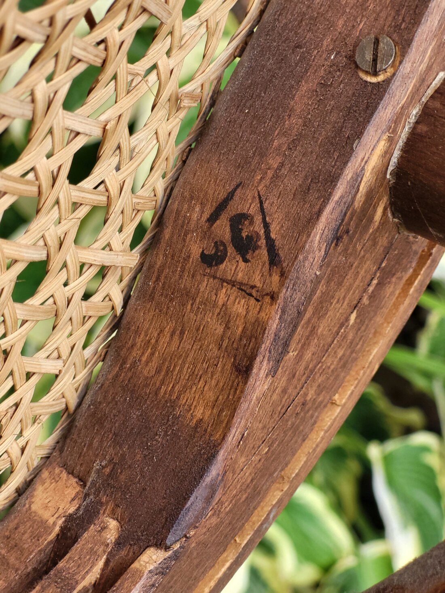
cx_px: 222
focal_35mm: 76
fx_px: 1303
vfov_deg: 25.7
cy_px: 296
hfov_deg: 19.4
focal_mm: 7.12
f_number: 2.4
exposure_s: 1/139
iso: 25
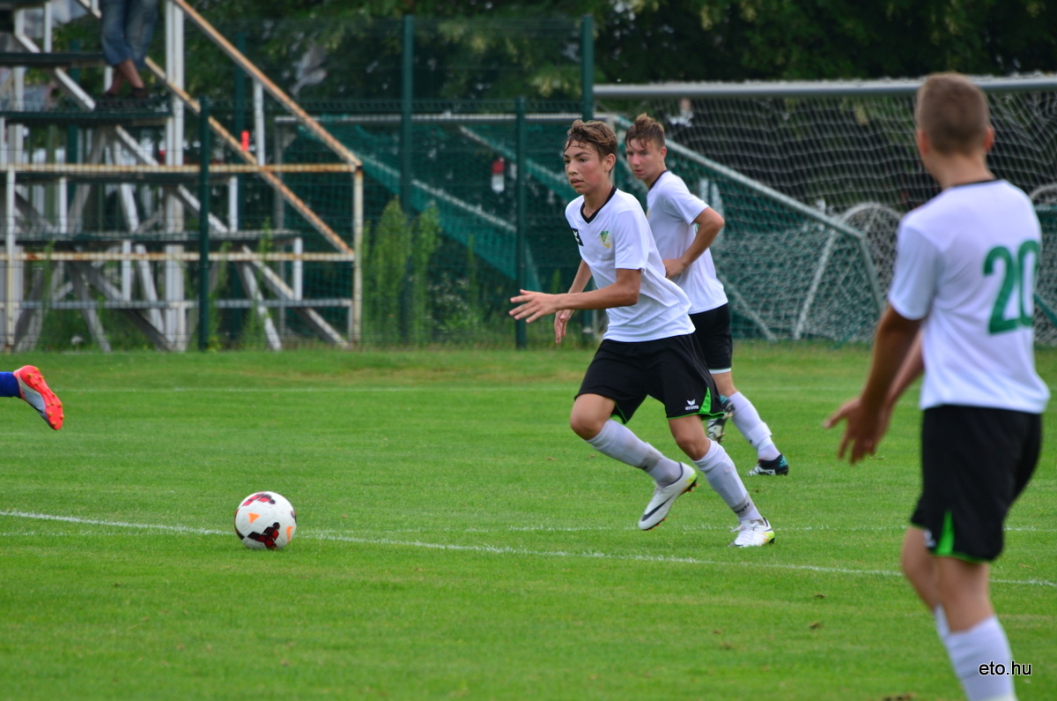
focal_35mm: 450
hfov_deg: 4.6
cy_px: 350
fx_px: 13186
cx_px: 528
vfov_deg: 3.0
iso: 250
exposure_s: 1/500
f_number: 5.6
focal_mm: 300
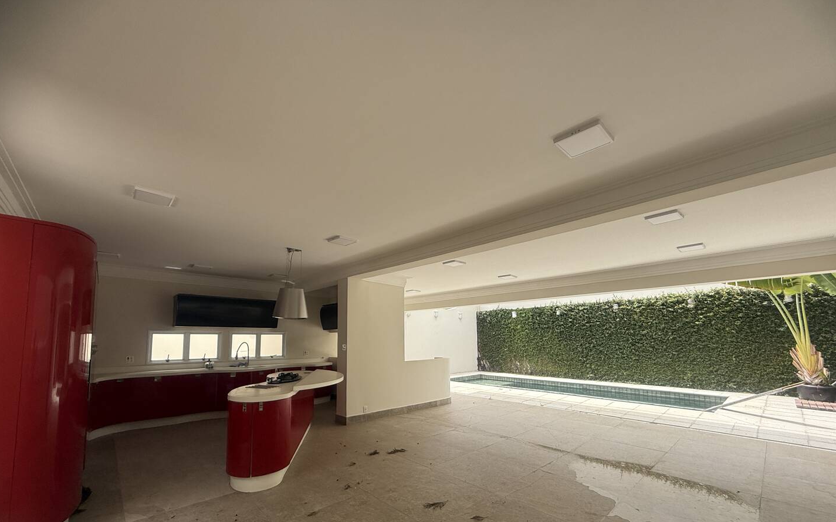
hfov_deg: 101.5
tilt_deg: +5.0
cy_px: 314
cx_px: 416
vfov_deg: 73.9
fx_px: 342
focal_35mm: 15
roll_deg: +0.1
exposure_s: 1/701
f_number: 2.2
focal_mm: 2.22
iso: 50
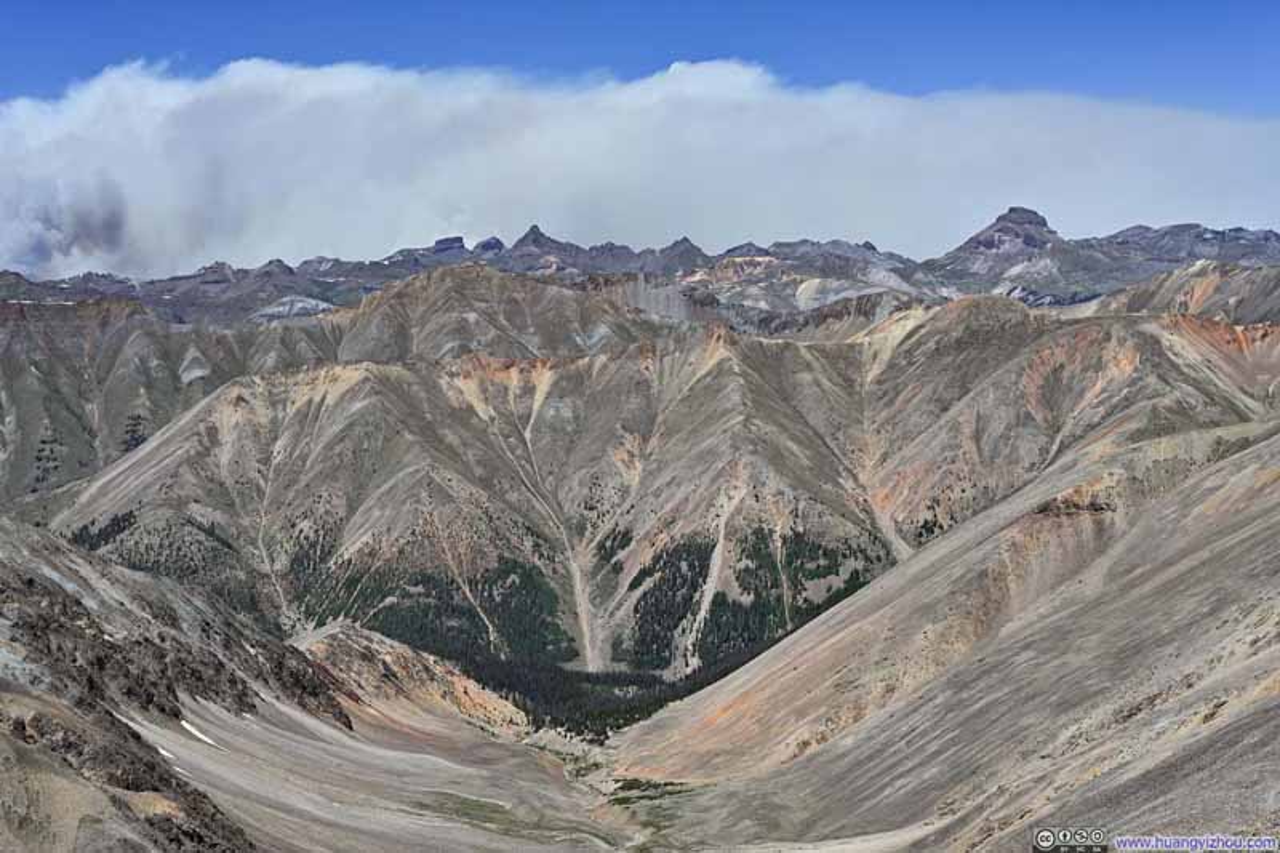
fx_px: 1671
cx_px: 640
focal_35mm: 47
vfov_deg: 28.6
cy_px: 426
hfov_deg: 41.9
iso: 64
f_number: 6.3
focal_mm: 47
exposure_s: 1/640
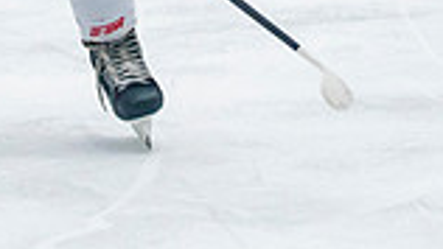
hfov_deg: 4.3
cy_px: -380
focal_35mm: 503
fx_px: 5911
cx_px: -146
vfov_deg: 2.4
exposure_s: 1/640
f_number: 2.8
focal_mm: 85
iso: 2000
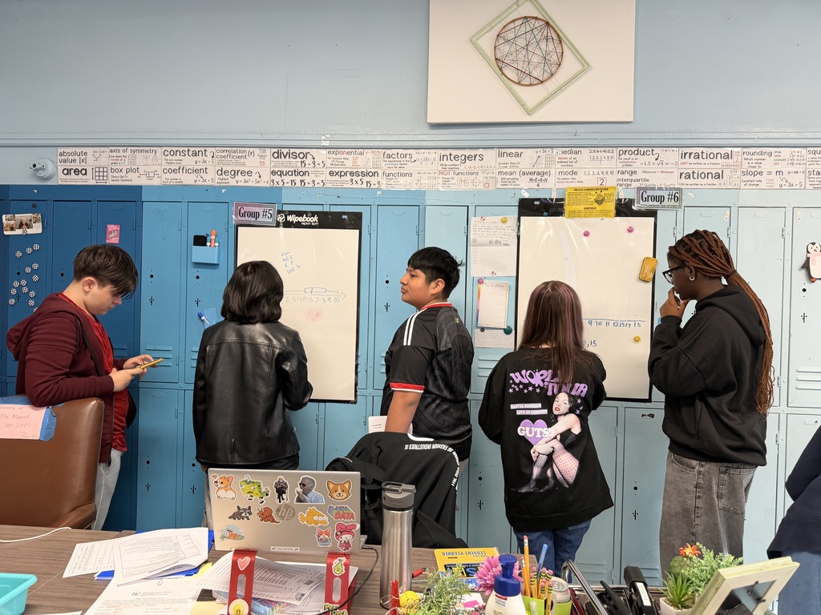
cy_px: 308
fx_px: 569
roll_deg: -1.9
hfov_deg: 71.6
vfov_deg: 56.8
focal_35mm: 24
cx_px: 410
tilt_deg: -1.2
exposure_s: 1/60
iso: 160
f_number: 1.78
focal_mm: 6.76
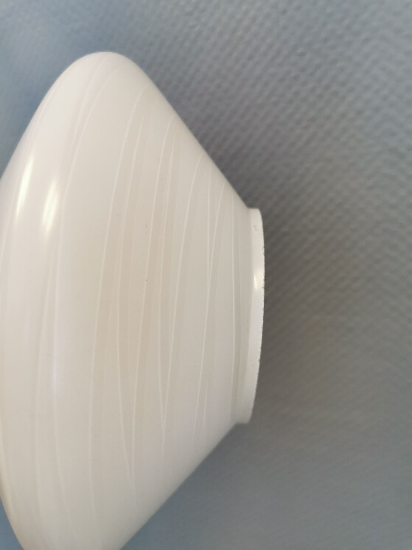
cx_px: 206
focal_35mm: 27
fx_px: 428
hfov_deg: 51.4
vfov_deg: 65.3
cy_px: 275
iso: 200
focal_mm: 5.56
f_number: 1.6
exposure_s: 1/100
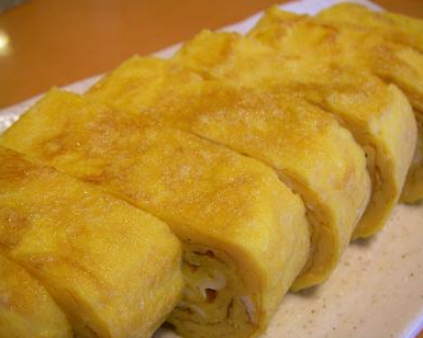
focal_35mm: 40
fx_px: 501
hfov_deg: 45.8
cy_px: 169
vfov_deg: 37.3
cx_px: 225
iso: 200
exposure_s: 1/20
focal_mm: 6.3
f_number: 3.3
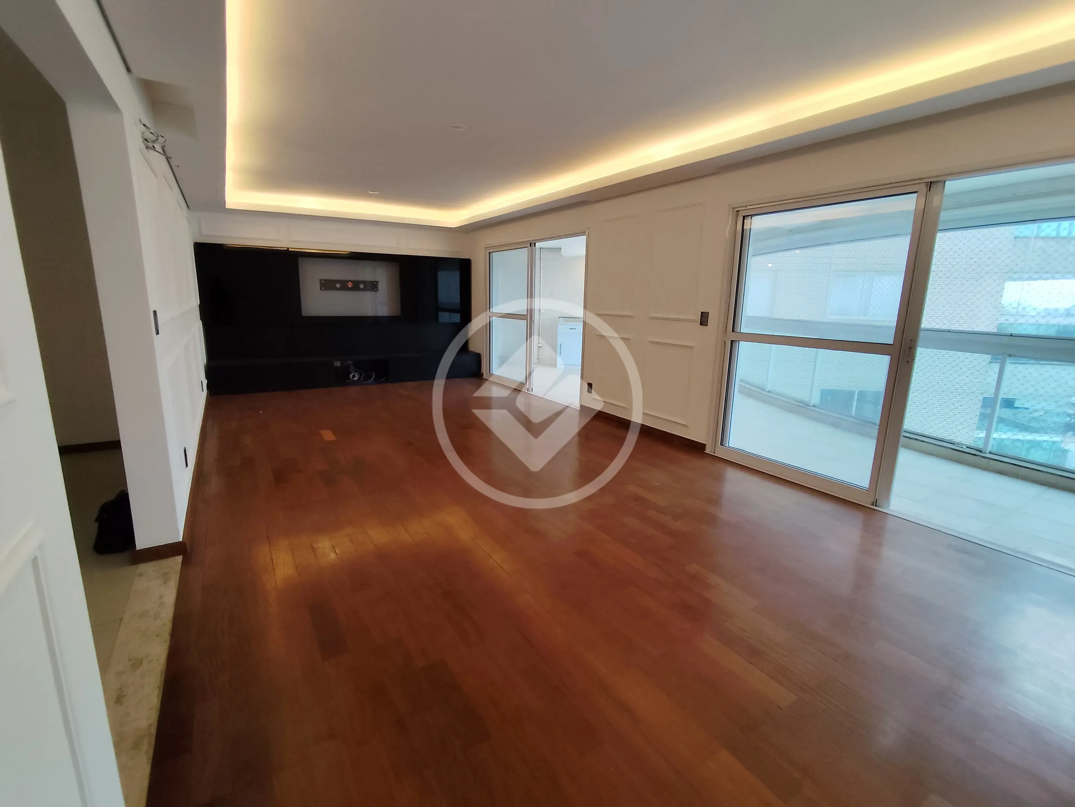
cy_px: 404
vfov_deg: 78.2
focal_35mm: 16
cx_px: 538
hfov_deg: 94.5
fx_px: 497
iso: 50
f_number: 2.2
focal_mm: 1.65
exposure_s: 1/120
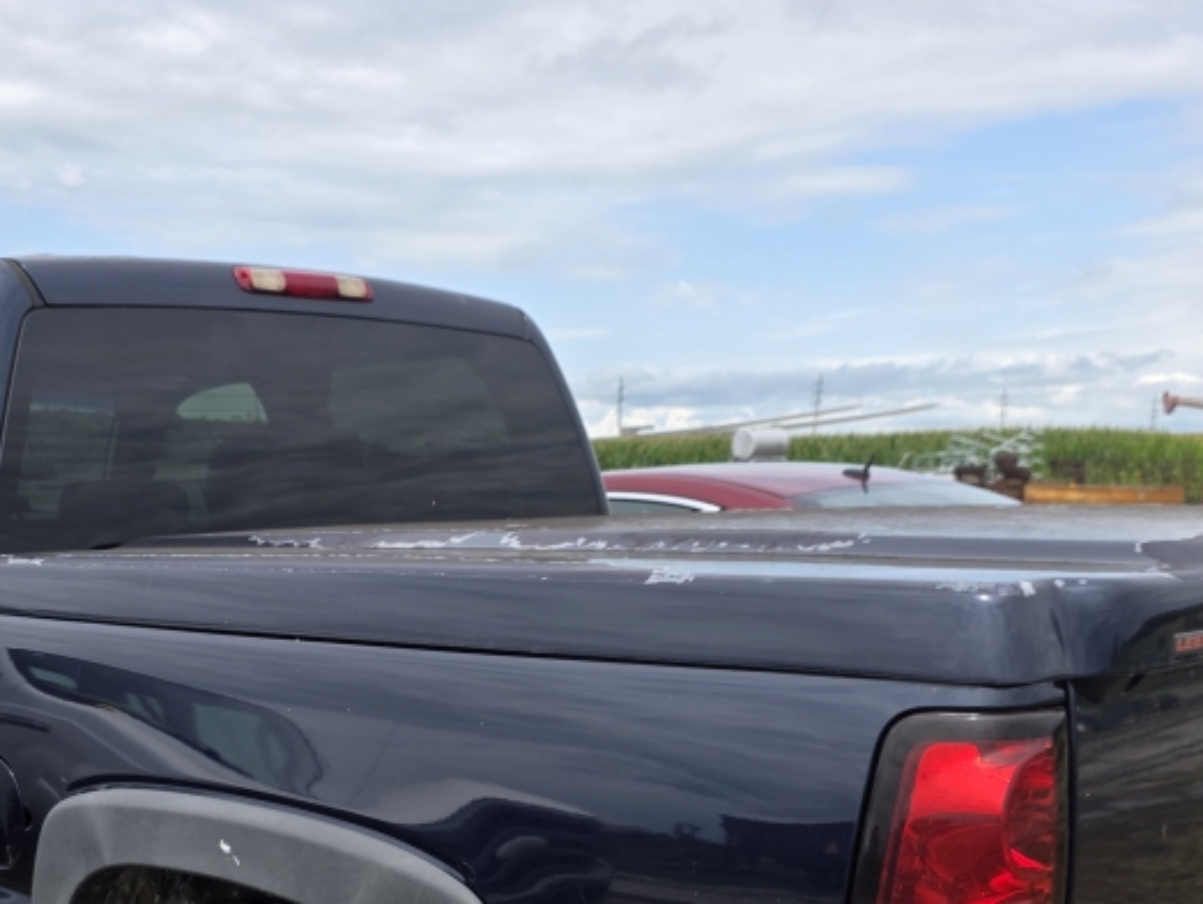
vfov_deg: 30.5
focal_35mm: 45
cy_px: 853
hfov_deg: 41.7
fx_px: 1565
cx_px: 451
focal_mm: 6.3
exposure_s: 1/3238
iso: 80
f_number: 1.7
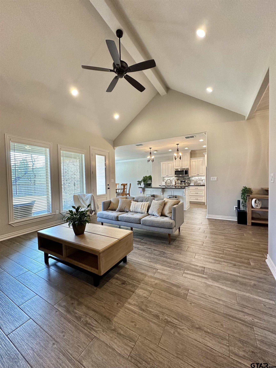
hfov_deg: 85.7
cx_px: 138
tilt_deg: -0.6
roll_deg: +1.0
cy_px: 184
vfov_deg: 102.1
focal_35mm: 14
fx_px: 149
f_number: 2.2
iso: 200
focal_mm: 2.22
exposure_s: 1/120
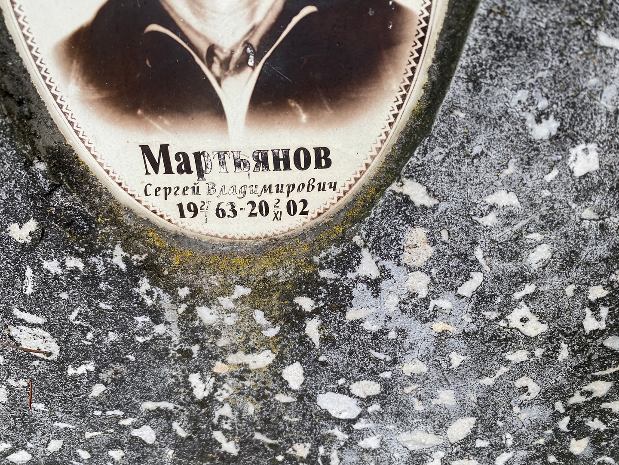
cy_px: 232
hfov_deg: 67.3
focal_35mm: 26
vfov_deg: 53.1
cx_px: 310
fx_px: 465
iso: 32
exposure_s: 1/151
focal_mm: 4.25
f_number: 1.8
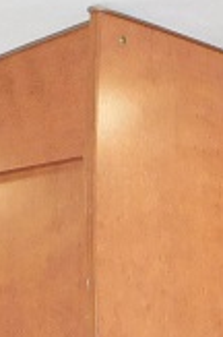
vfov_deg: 11.9
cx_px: 351
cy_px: 748
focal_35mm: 147
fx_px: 1372
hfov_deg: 9.0
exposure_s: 1/30
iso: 200
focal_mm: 4
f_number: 3
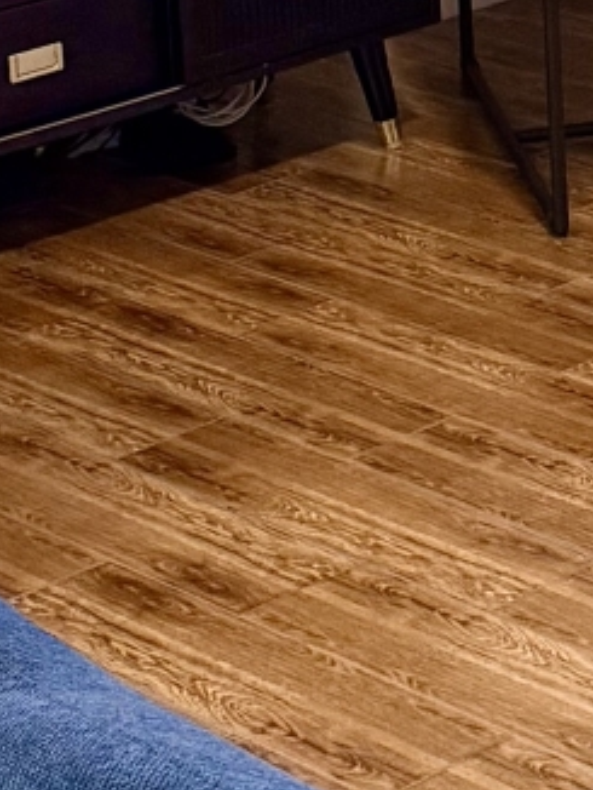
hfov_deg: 9.1
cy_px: -403
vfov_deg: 12.0
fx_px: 3581
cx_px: 1004
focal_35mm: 157
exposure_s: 1/60
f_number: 1.78
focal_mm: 6.76
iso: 320
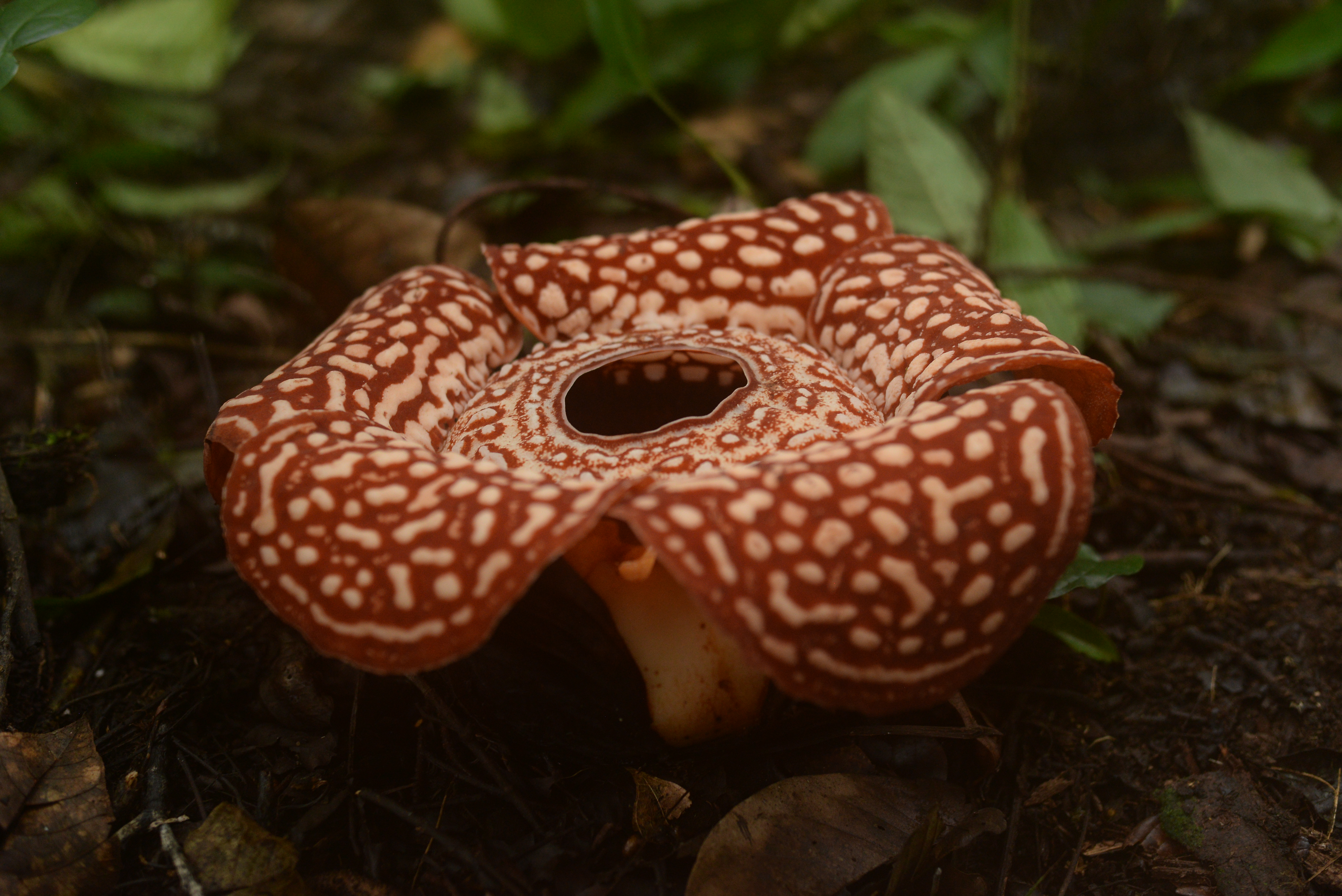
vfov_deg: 27.0
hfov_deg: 39.6
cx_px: 671
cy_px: 448
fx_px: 1865
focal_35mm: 50
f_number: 3.2
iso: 1250
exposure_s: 1/125
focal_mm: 50
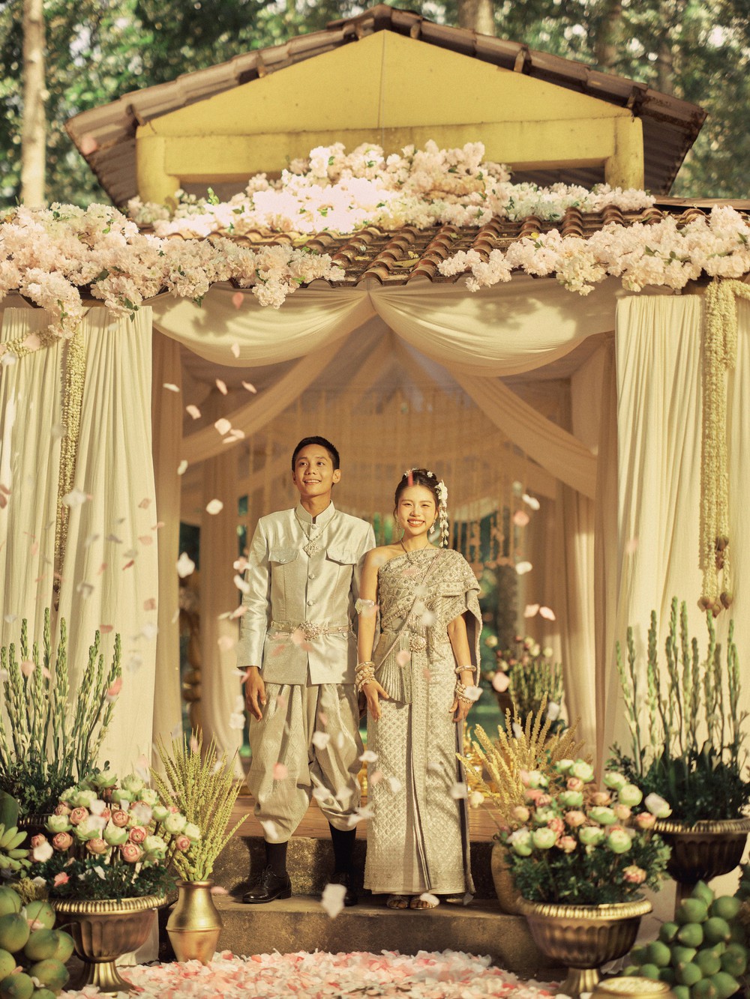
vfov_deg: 30.7
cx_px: 375
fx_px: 1820
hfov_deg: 23.3
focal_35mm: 63
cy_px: 500
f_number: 1.7
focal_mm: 80
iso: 160
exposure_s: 1/500
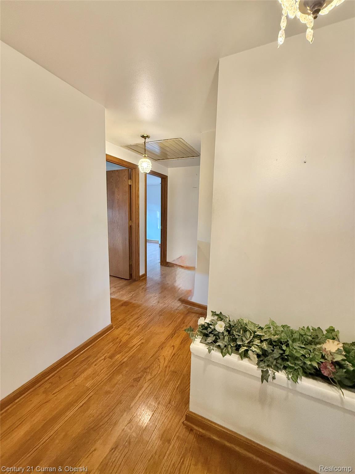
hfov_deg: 85.7
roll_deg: -1.6
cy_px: 237
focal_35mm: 14
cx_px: 178
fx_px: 191
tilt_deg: -7.7
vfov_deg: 102.1
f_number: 2.2
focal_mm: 2.22
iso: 320
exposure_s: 1/60
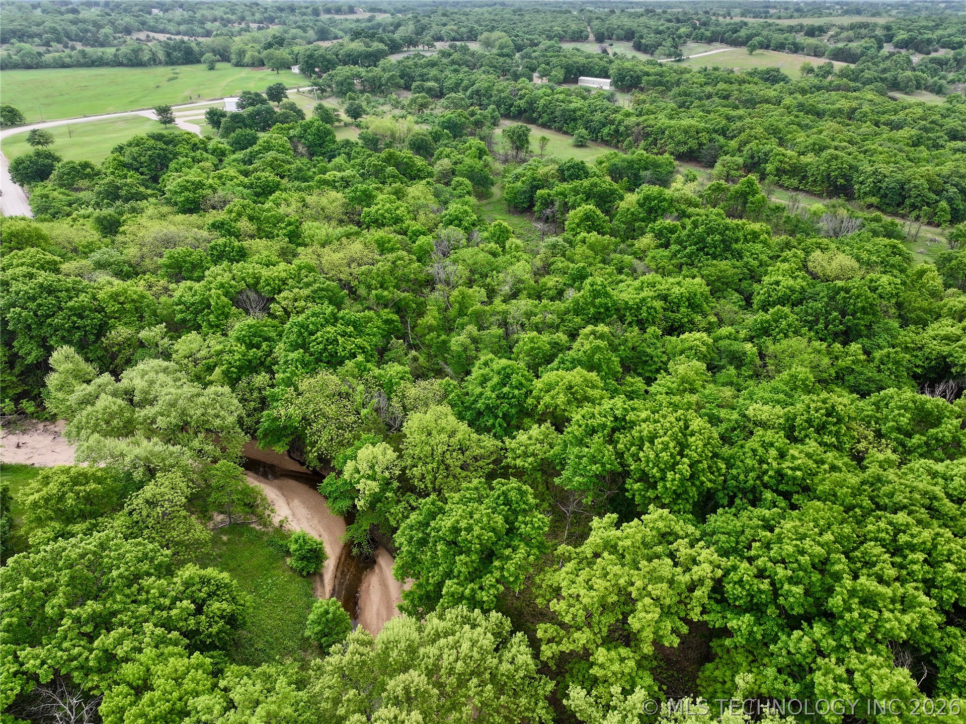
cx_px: 483
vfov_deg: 56.8
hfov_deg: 71.6
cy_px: 362
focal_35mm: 24
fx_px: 669
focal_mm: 12.29
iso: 110
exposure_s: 1/640
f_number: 2.8
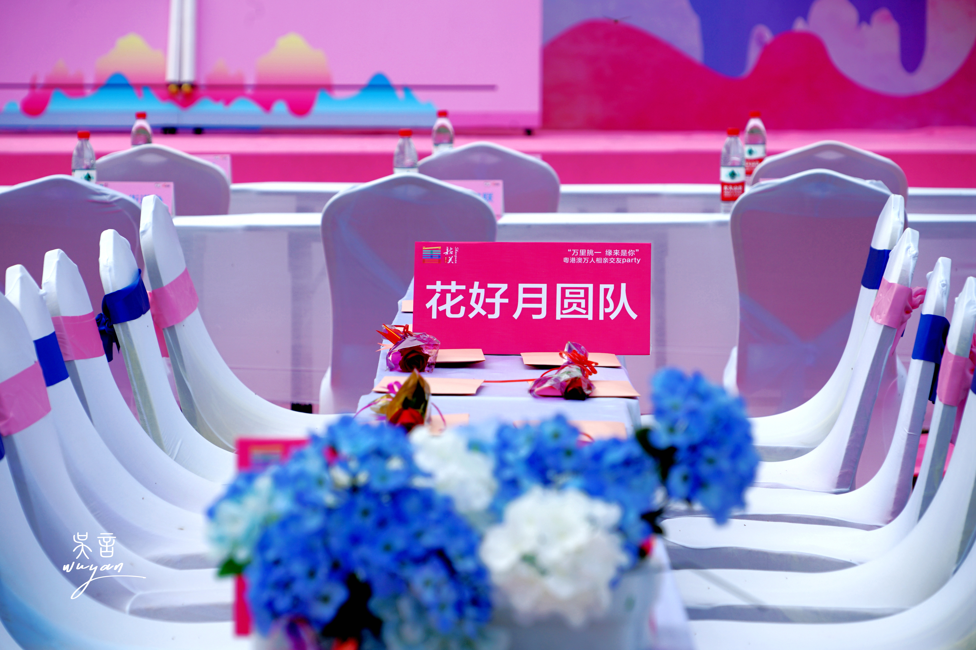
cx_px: 488
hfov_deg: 11.7
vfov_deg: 7.8
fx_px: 4744
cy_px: 325
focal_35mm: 175
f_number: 8
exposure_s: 1/400
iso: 100
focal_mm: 175
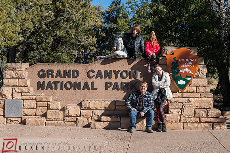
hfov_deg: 39.7
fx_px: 318
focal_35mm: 50
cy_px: 80
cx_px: 125
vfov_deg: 27.0
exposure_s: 1/1000
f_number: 8
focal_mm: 42
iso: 400
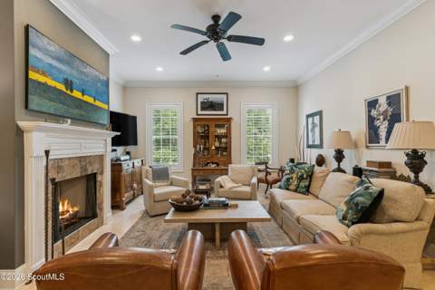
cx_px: 218
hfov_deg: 93.3
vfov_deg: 70.4
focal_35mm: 17
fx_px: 205
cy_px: 145
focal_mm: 17
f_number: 8
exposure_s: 1/2.5
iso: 250
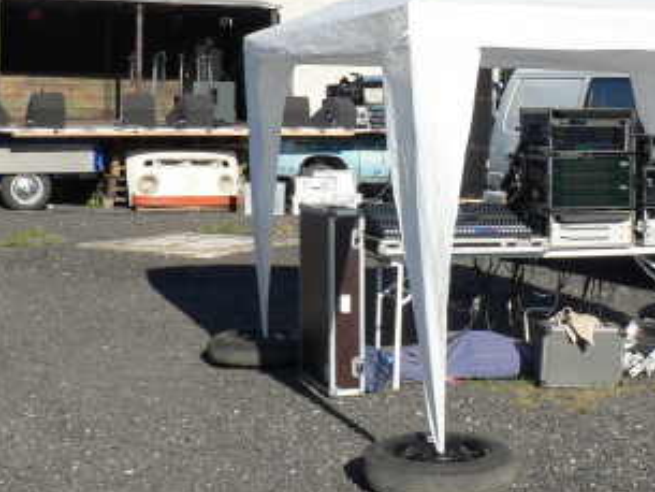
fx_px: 1249
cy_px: 104
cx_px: 370
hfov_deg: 29.3
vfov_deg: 22.0
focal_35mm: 66
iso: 64
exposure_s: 1/200
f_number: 4
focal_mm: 6
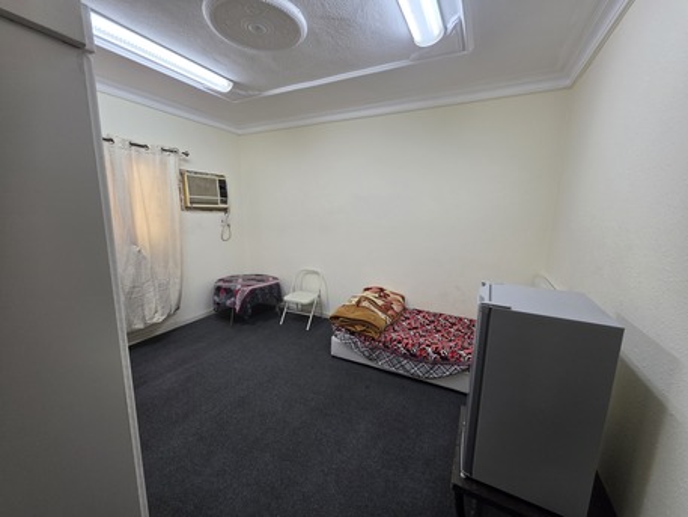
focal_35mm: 13
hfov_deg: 106.2
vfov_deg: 89.9
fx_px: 258
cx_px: 344
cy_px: 258
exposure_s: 1/30
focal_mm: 2.2
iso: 80
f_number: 1.9
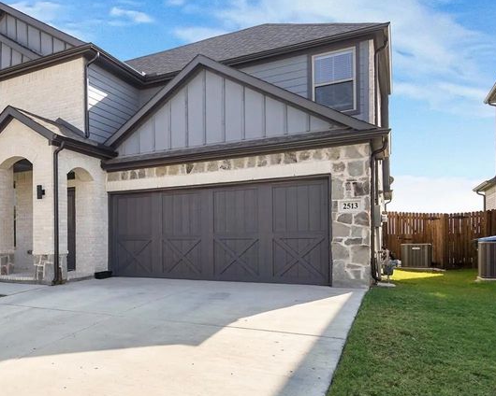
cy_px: 255
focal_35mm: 29
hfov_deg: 53.6
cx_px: 59
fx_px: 426
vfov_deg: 49.3
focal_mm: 16
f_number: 5.6
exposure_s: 1/350
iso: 100
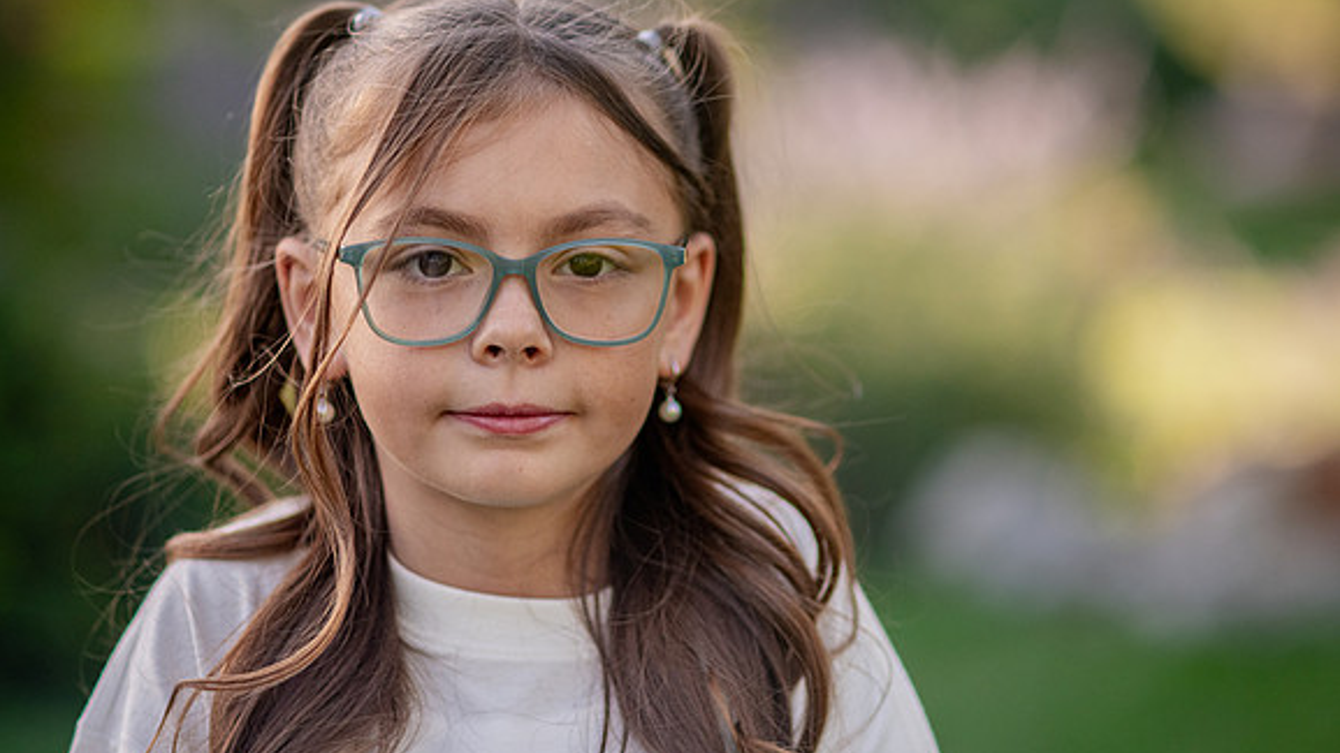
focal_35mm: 130
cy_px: 323
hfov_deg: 16.5
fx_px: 4619
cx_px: 670
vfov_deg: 9.3
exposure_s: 1/3200
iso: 800
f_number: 2
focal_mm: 105
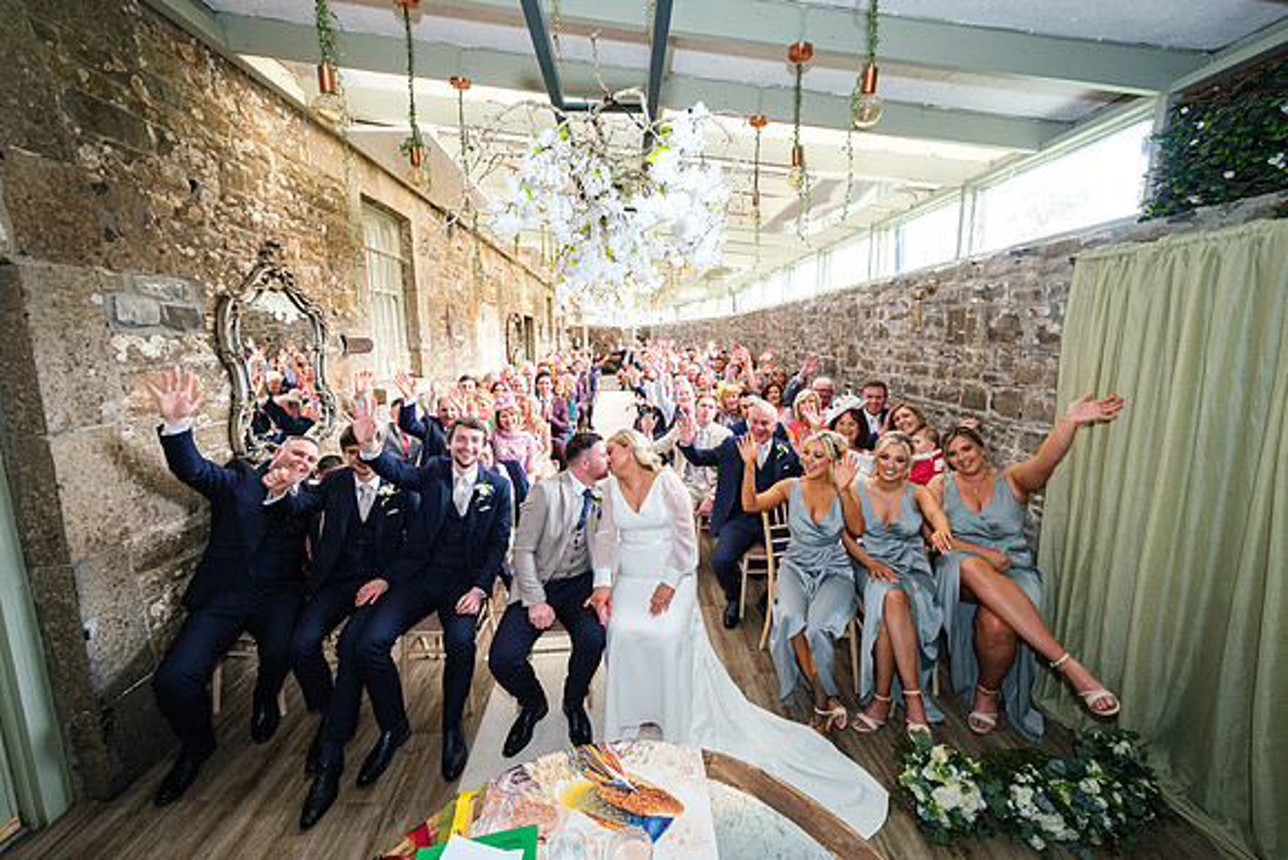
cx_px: 644
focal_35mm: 13
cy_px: 412
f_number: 3.6
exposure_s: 1/160
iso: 1250
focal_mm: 8
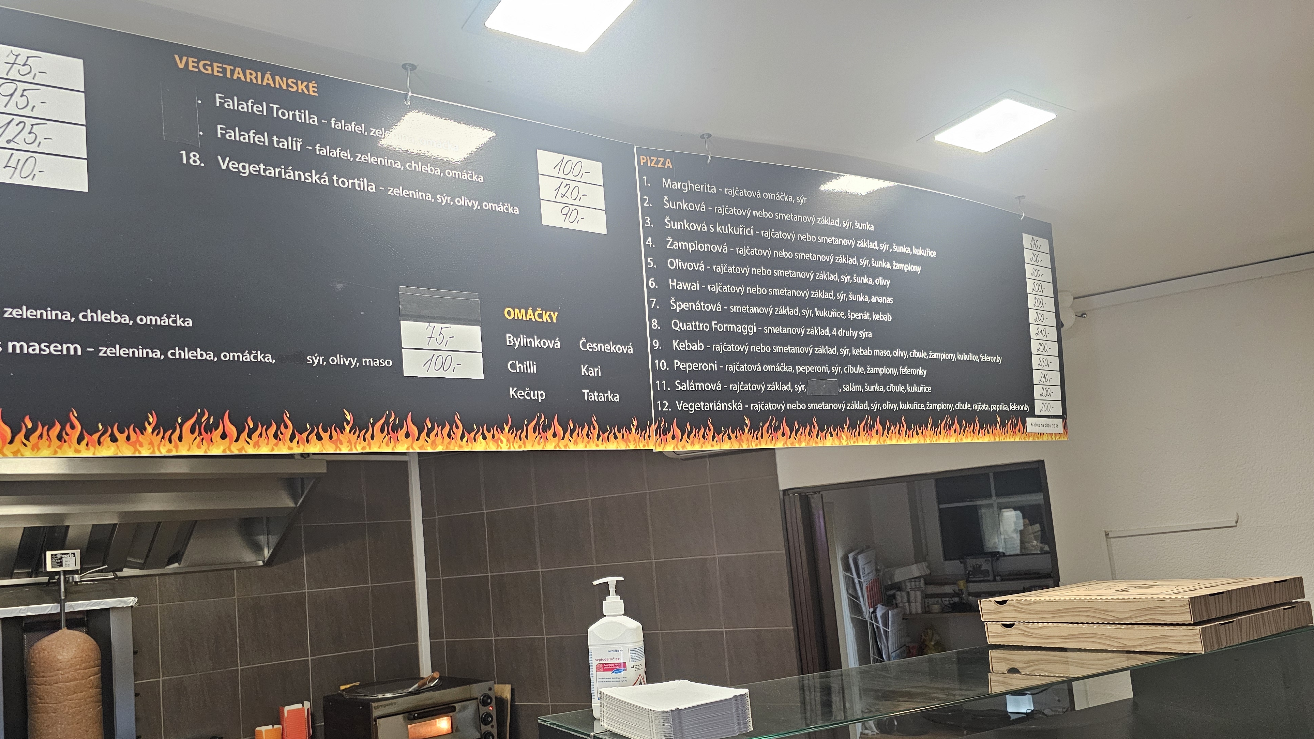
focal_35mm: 26
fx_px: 906
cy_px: 471
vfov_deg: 44.0
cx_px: 664
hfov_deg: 71.9
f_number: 1.7
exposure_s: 1/100
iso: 640
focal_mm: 6.3
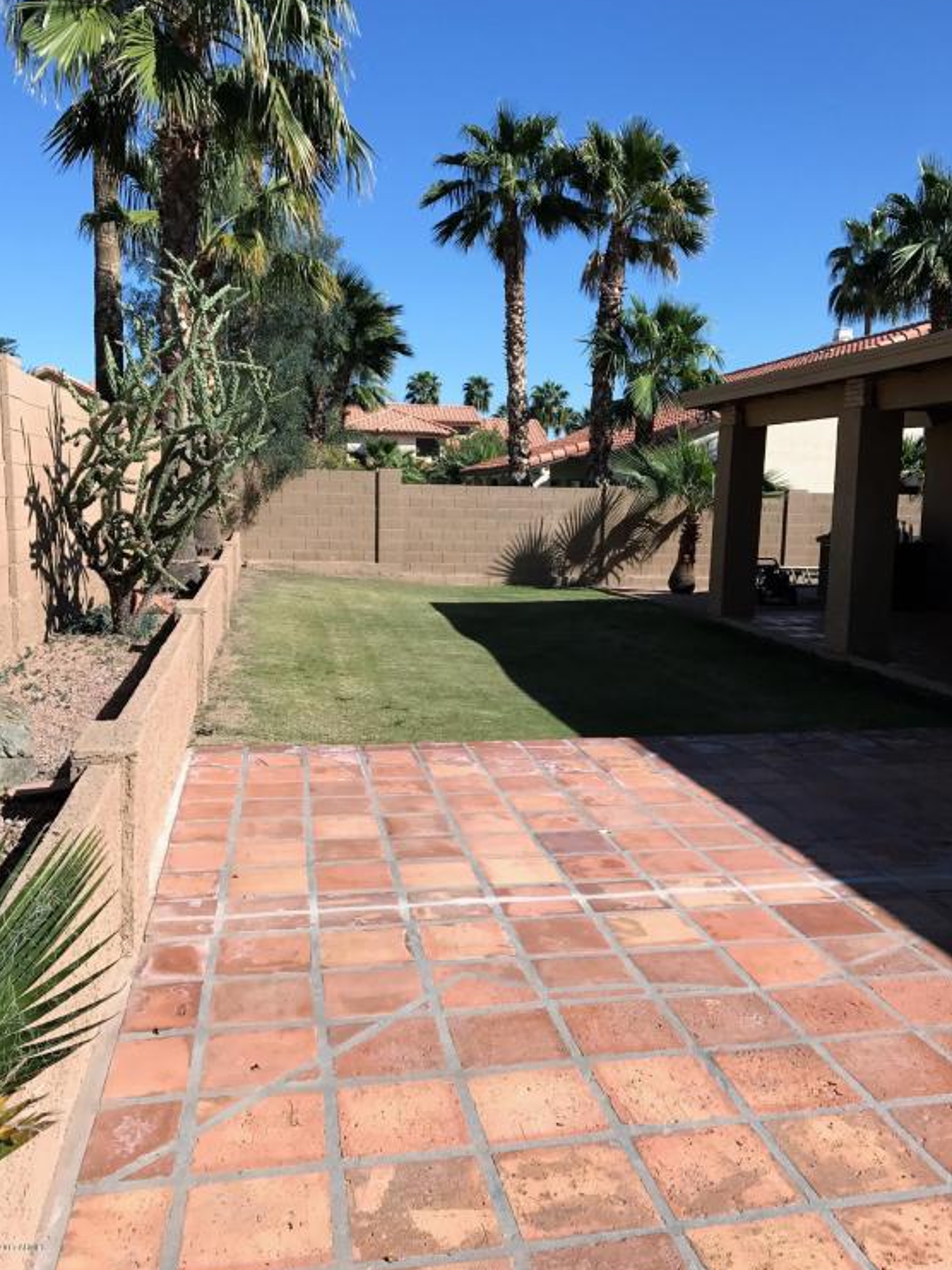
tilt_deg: -7.3
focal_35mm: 29
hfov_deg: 48.2
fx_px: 1064
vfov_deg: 61.7
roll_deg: +0.7
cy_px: 632
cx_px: 488
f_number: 1.8
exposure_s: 1/2336
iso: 20
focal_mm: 3.99
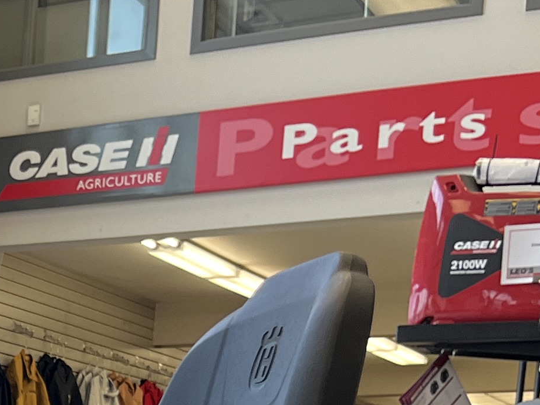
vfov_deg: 11.6
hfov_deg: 15.4
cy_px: 833
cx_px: -363
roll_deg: -0.8
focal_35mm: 114
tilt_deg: -7.9
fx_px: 1778
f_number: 1.6
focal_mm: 5.1
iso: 80
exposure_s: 1/120
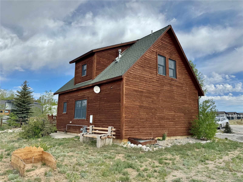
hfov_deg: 71.6
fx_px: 168
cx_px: 122
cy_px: 91
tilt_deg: +11.2
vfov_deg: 56.8
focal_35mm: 24
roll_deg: -1.0
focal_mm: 6.76
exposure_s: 1/4049
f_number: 1.78
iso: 80
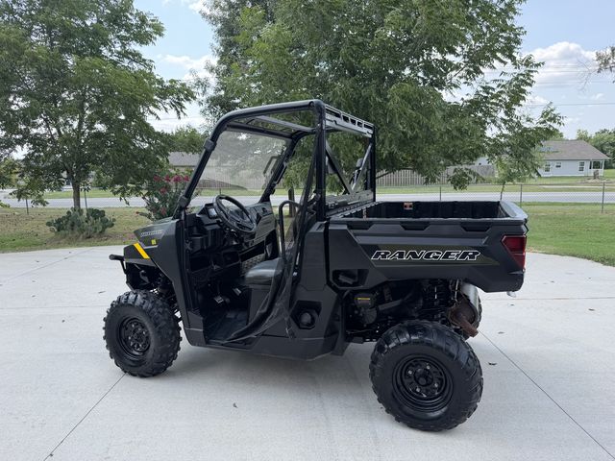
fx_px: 426
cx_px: 308
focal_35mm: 24
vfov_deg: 56.8
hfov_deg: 71.6
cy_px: 230
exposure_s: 1/1032
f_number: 1.78
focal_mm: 6.76
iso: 80
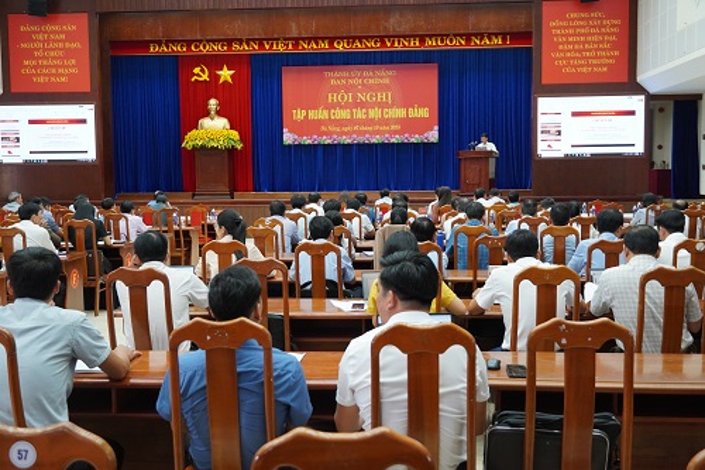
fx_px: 822
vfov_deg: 31.9
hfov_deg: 46.4
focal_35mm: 42
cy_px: 235
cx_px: 352
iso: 2000
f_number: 4.5
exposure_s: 1/160
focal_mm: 28
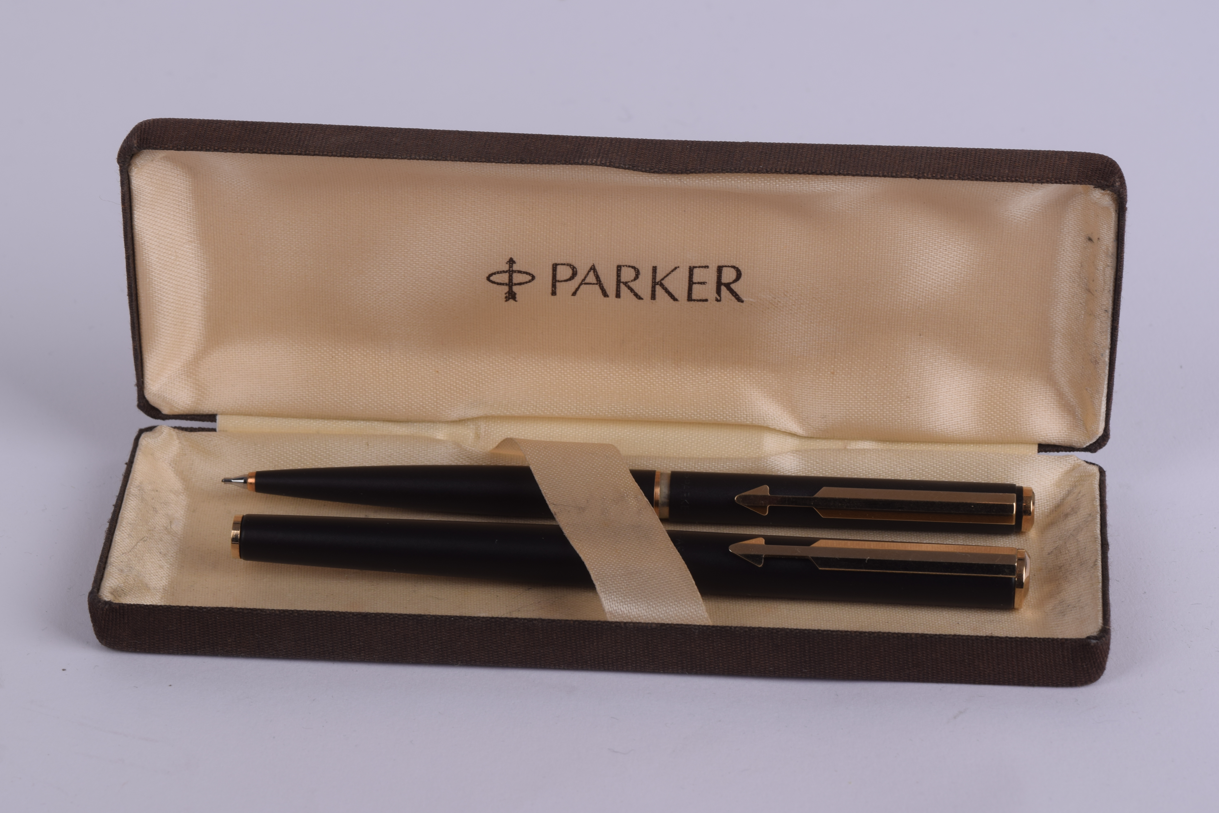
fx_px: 4351
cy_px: 407
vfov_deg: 10.7
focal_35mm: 129
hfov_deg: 15.9
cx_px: 606
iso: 100
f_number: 14
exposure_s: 1/100
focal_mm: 85
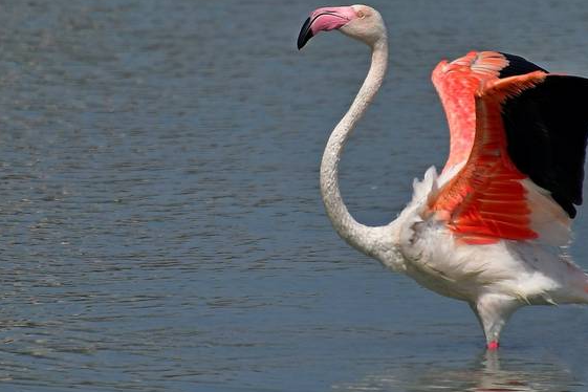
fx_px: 9440
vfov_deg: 2.4
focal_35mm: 578
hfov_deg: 3.6
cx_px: 374
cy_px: 213
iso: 180
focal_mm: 300
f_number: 5.6
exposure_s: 1/2000
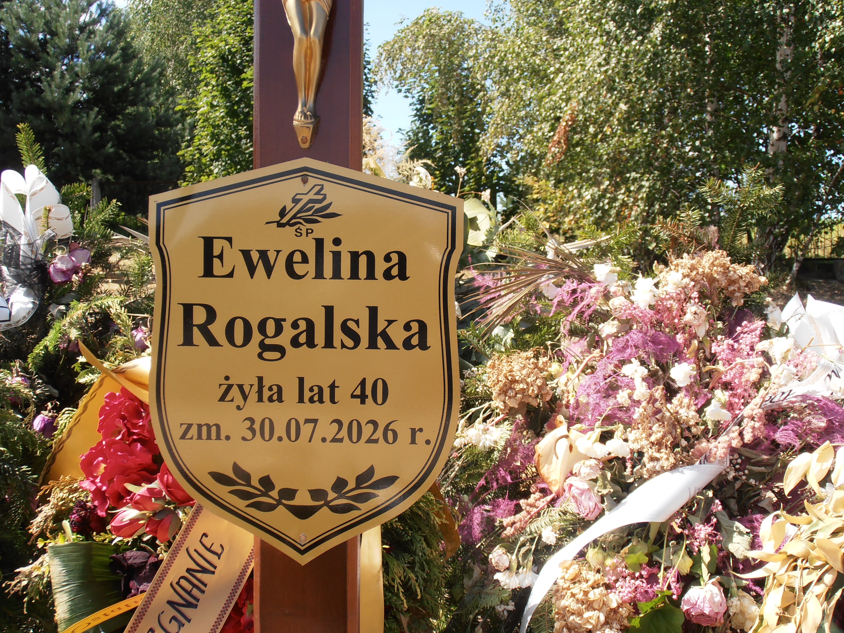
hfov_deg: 42.1
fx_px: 1097
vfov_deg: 32.2
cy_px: 311
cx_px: 414
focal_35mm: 45
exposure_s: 1/400
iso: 80
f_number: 4.2
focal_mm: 7.87
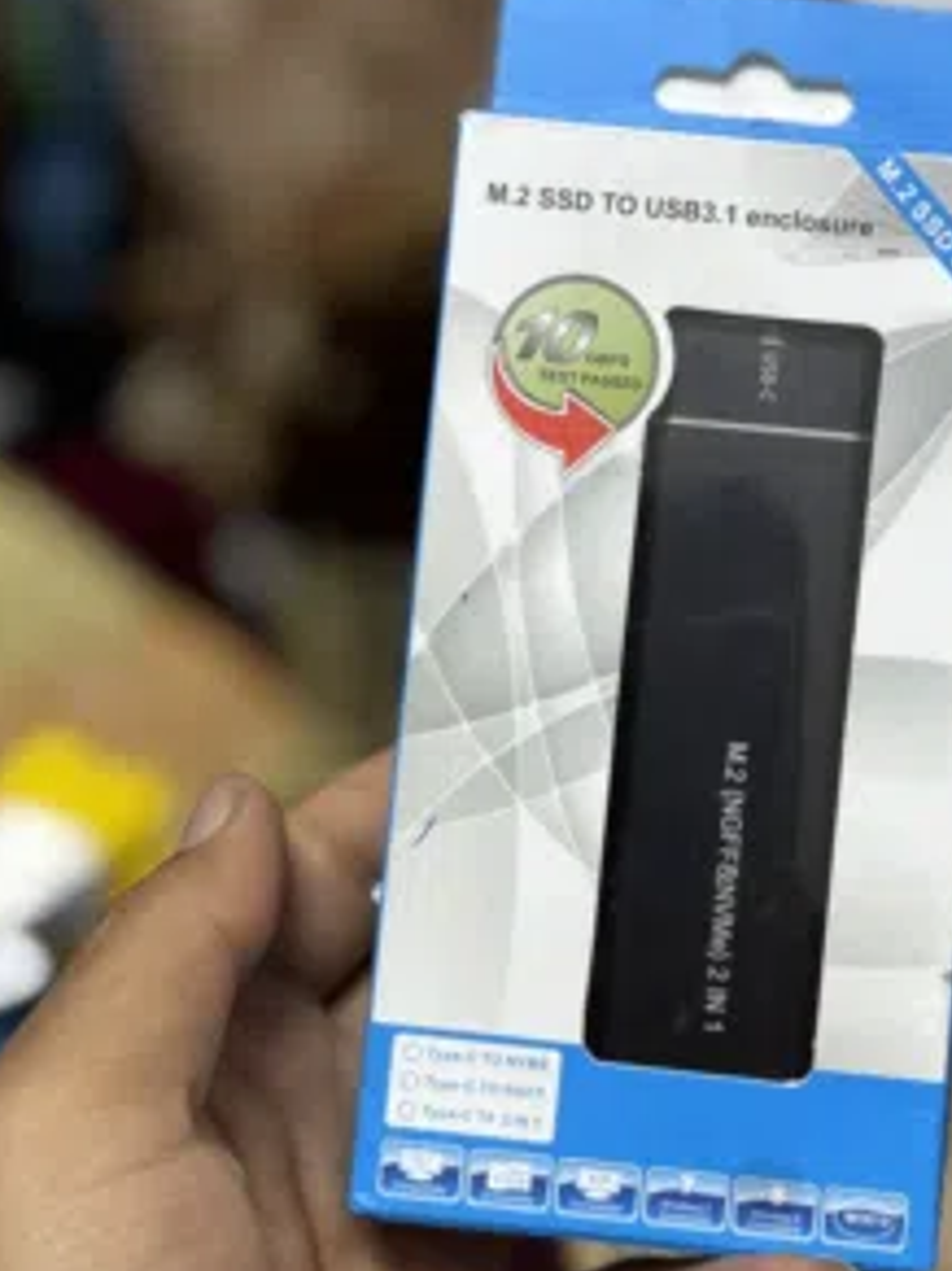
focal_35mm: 66
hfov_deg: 22.2
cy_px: 668
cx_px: 624
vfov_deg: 29.4
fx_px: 2422
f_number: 1.78
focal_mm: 6.76
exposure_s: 1/50
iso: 125
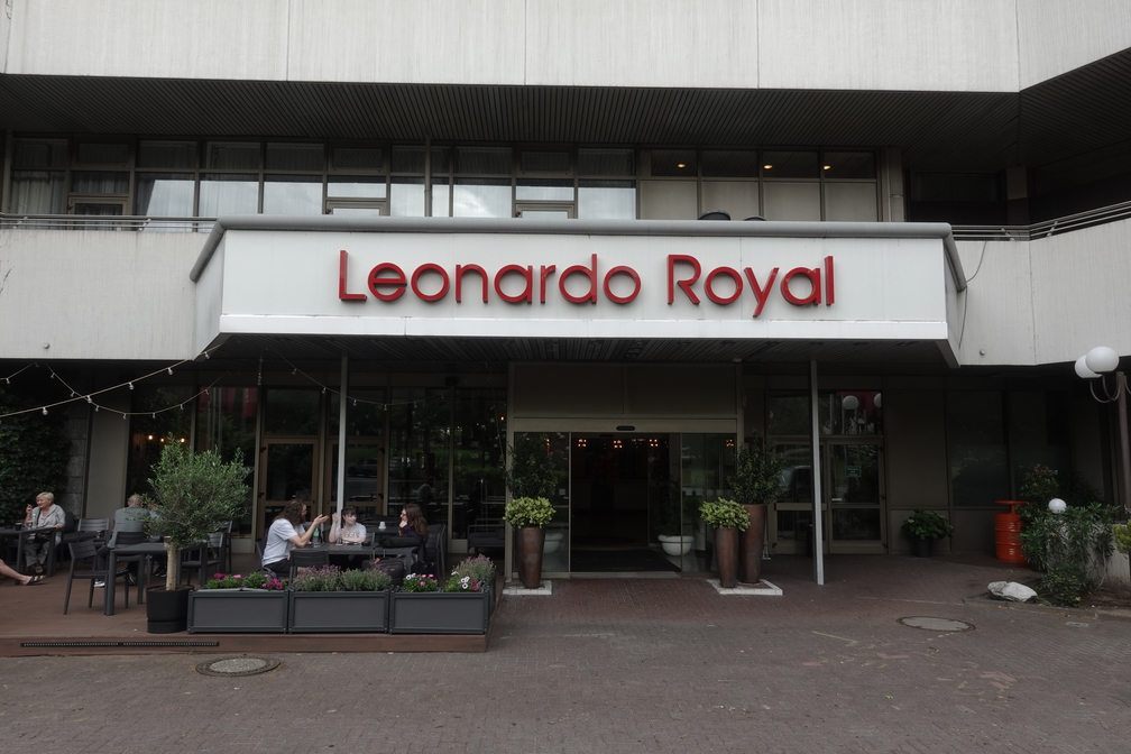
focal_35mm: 24
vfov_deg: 53.1
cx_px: 566
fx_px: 754
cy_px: 377
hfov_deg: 73.7
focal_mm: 8.8
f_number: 8
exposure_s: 1/30
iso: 100
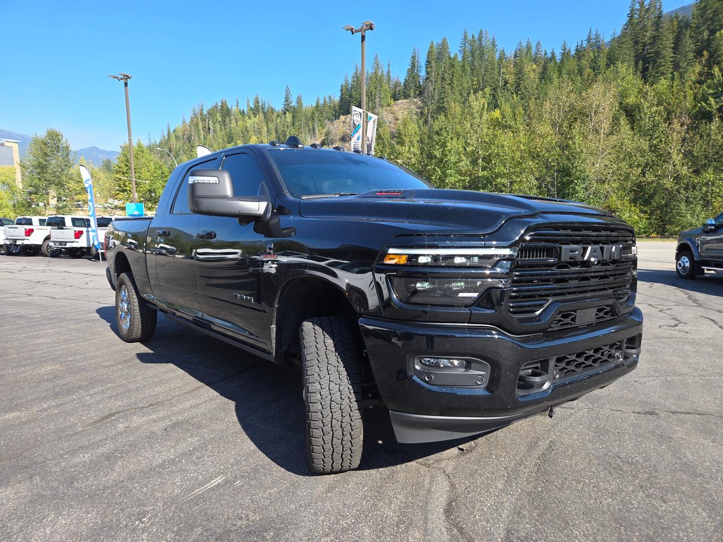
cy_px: 271
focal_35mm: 23
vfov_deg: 58.9
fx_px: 480
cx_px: 362
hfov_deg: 73.9
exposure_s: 1/694
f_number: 1.8
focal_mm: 5.4
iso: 25
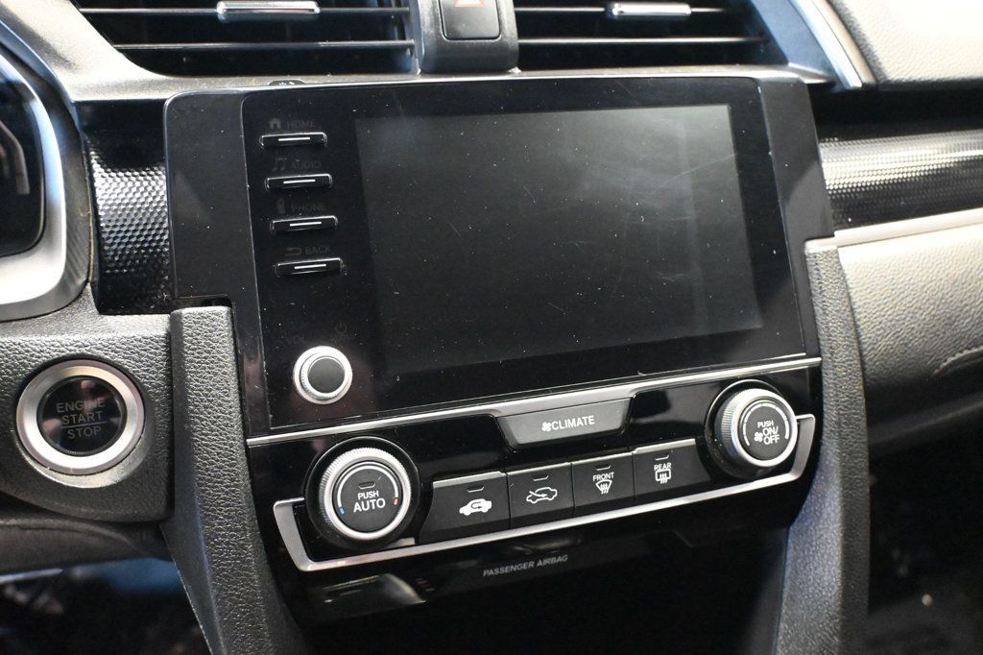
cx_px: 492
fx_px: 839
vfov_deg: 42.6
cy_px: 328
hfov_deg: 60.7
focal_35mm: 31
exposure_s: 1/20
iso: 12800
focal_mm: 20.5
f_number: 3.8
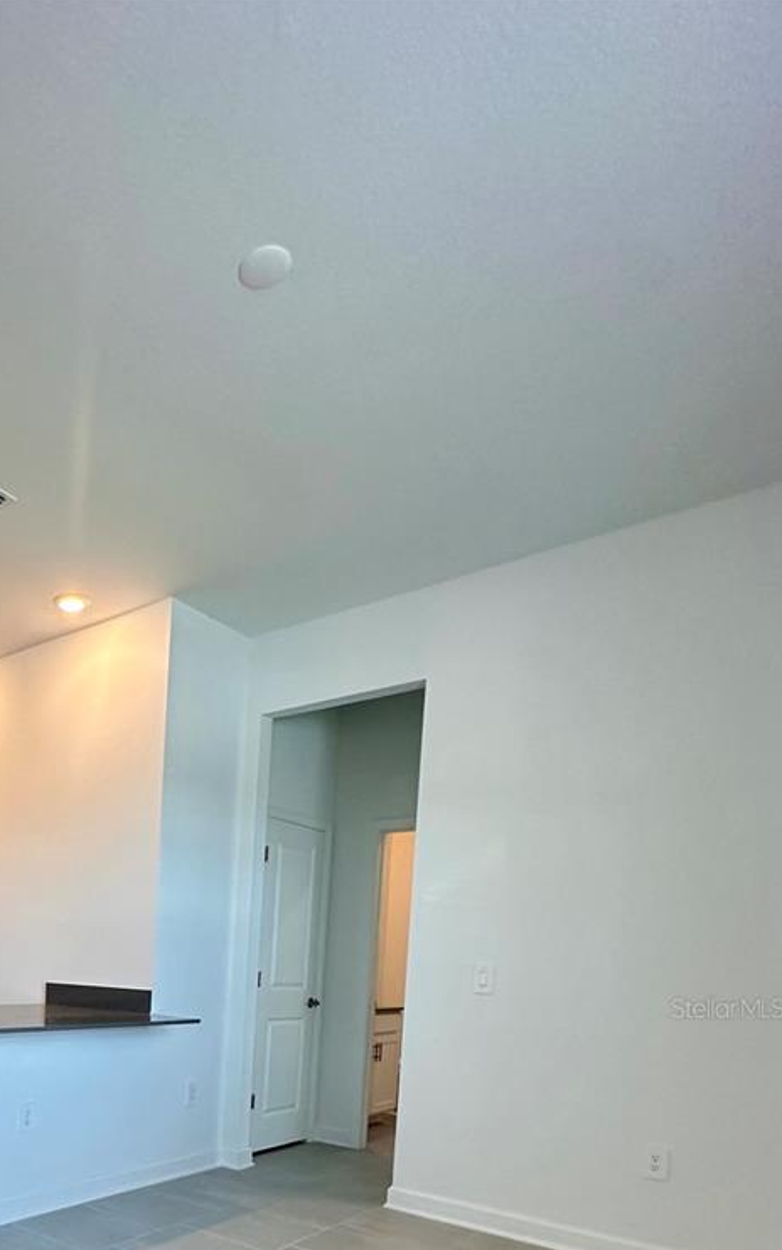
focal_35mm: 24
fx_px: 818
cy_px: 1007
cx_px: 32
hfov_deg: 44.8
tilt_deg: -2.0
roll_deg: -3.4
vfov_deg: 67.5
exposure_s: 1/120
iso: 320
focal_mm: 2.22
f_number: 2.2
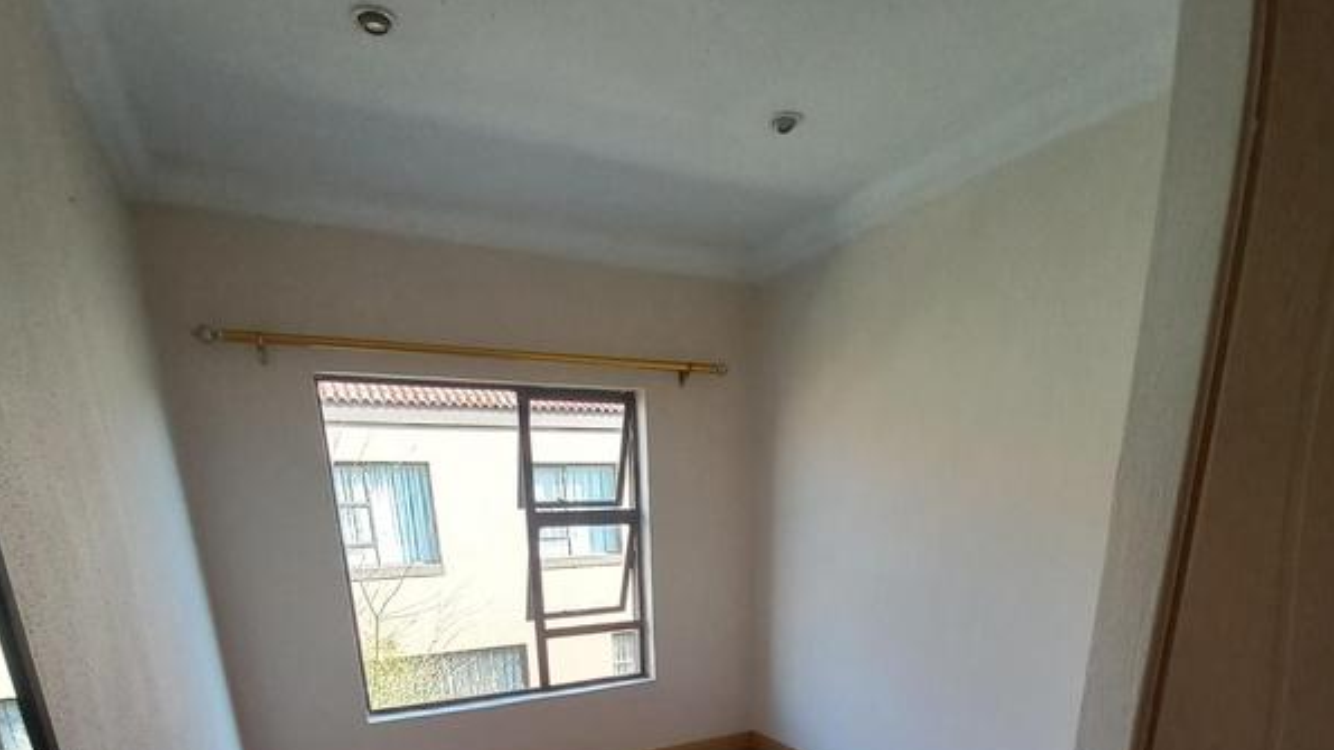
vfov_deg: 48.2
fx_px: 672
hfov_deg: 89.6
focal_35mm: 19
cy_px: 748
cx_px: 665
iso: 100
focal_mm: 1.42
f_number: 2.2
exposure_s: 1/100
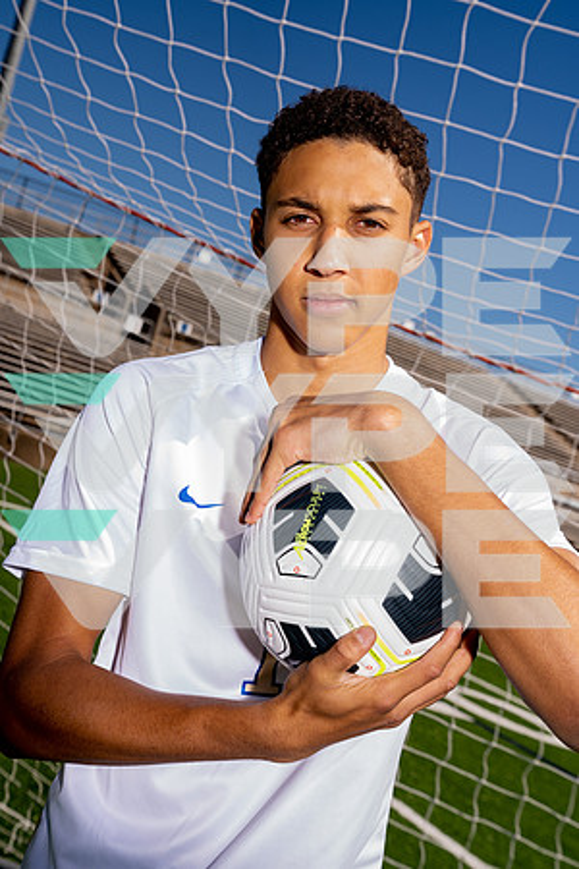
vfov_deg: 39.6
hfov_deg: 27.0
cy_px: 434
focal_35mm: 50
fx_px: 1206
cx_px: 290
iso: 100
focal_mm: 50
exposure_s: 1/250
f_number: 8
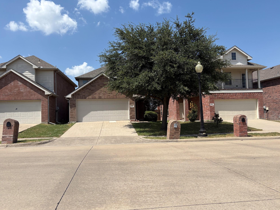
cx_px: 142
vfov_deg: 51.4
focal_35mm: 27
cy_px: 105
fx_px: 218
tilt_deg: +2.7
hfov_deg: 65.3
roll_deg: +2.1
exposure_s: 1/4608
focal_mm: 5.96
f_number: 1.6
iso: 50
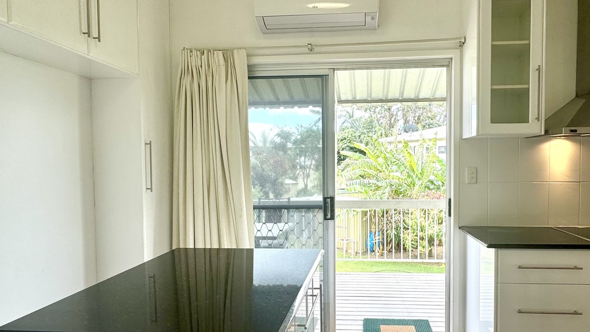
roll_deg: +0.6
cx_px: 337
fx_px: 375
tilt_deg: -1.5
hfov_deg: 75.9
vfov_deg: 47.6
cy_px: 181
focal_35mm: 24
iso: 40
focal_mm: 2.22
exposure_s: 1/172
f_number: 2.2
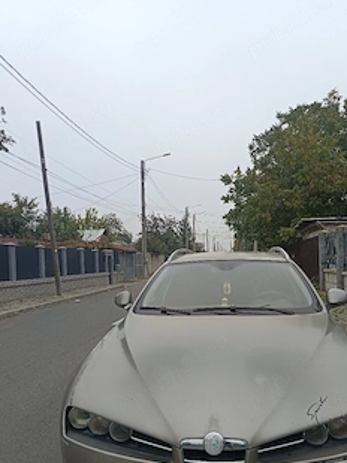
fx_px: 415
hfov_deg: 45.1
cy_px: 272
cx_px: 209
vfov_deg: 58.0
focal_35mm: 31
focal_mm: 5.31
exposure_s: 1/101
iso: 89
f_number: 1.7
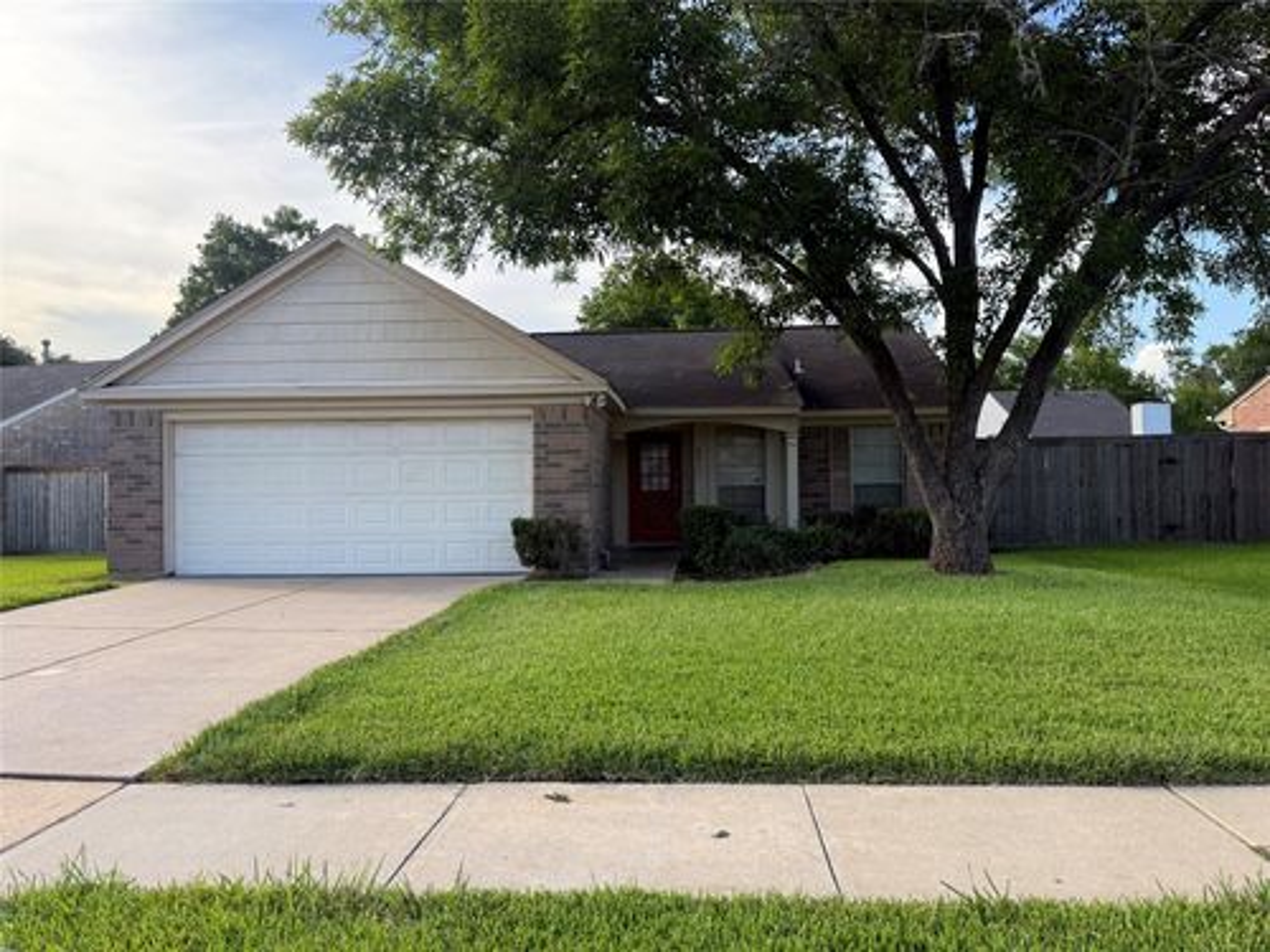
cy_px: 476
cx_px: 635
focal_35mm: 24
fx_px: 881
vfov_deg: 56.8
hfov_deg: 71.6
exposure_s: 1/943
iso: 100
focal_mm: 6.76
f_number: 1.78
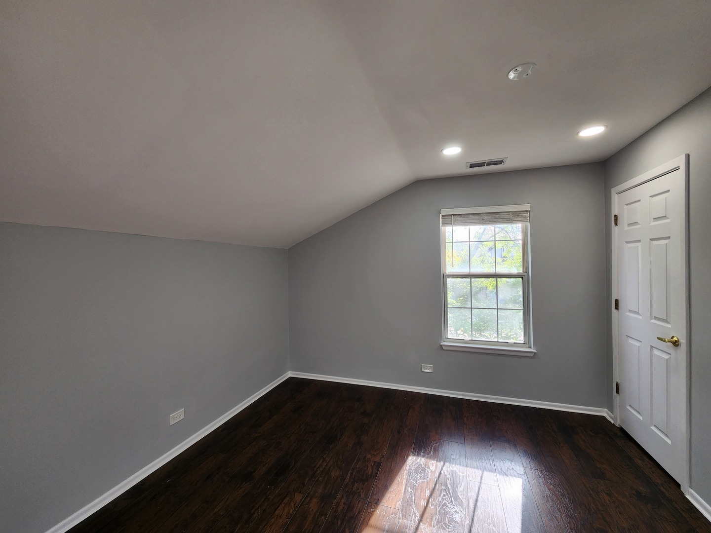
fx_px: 267
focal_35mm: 13
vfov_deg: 89.9
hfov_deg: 106.2
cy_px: 266
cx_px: 356
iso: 100
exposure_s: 1/120
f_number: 2.2
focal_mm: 2.2
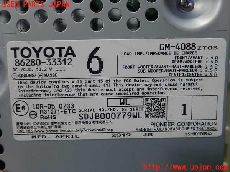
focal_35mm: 30
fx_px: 199
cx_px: 115
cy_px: 86
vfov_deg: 46.8
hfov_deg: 60.0
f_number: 2.3
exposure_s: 1/125
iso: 200
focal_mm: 5.5
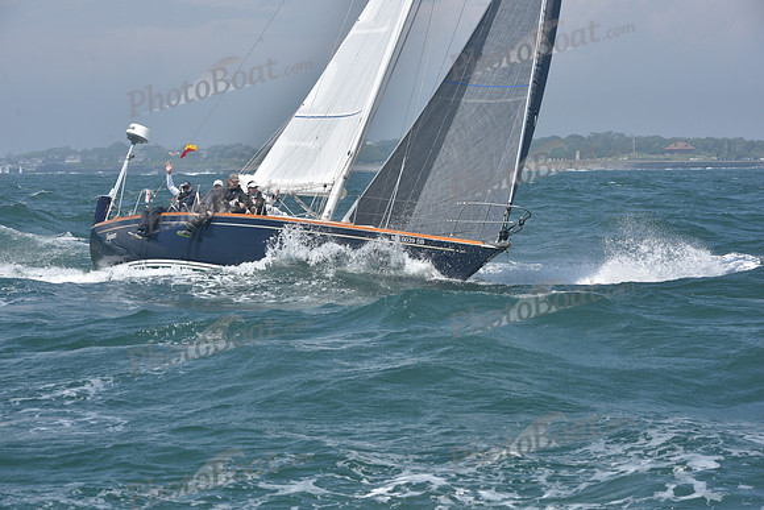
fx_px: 2653
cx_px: 382
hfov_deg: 16.4
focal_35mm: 125
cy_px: 255
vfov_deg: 11.0
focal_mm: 125
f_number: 10
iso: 320
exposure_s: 1/1000
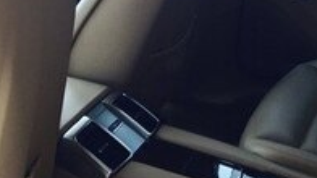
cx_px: 189
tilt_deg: -40.3
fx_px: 672
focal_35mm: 80
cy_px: 251
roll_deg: +5.5
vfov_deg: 14.3
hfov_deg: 26.5
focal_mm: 4.15
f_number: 2.2
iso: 32
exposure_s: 1/50
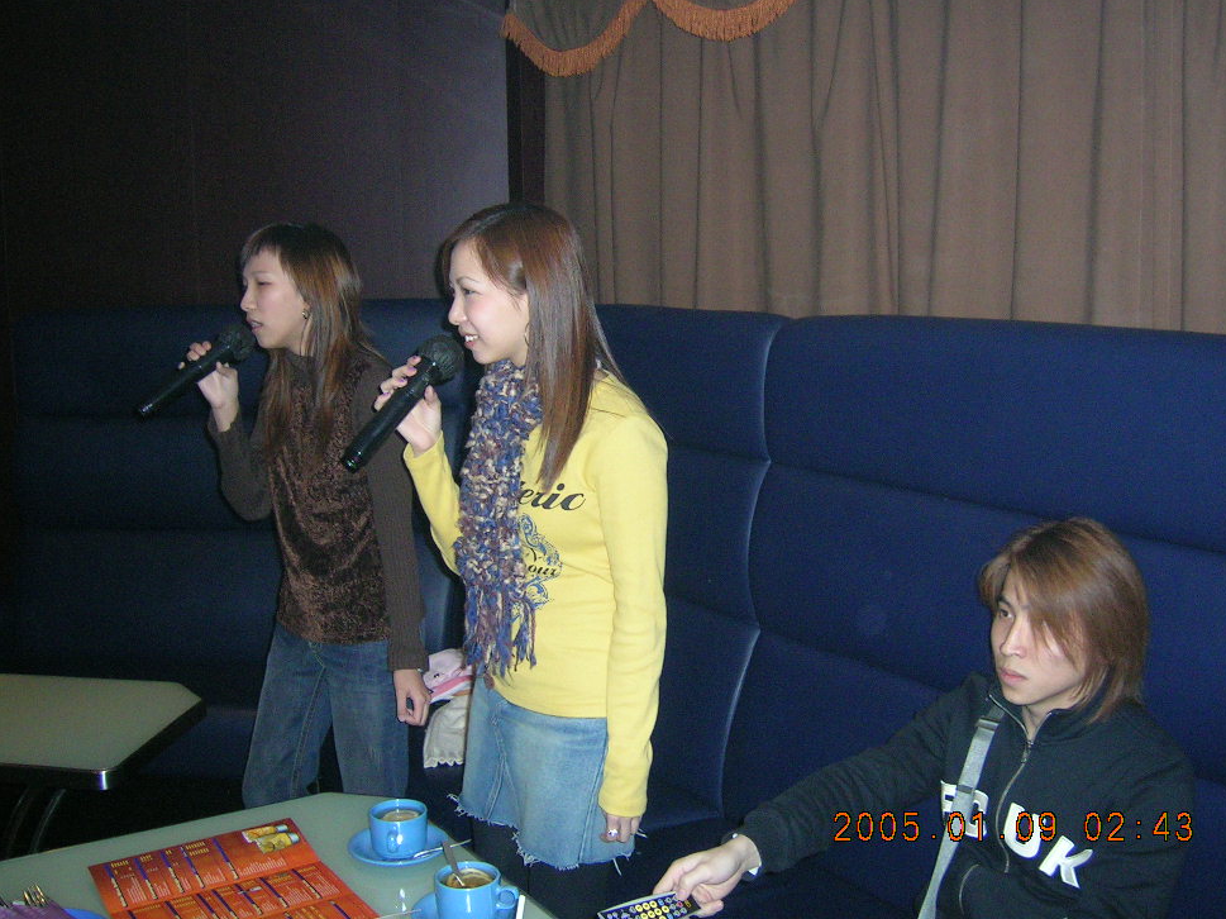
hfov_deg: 50.1
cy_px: 443
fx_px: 1310
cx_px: 647
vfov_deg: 38.6
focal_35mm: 37
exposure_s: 1/60.1
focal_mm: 5.4
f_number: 2.8
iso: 200
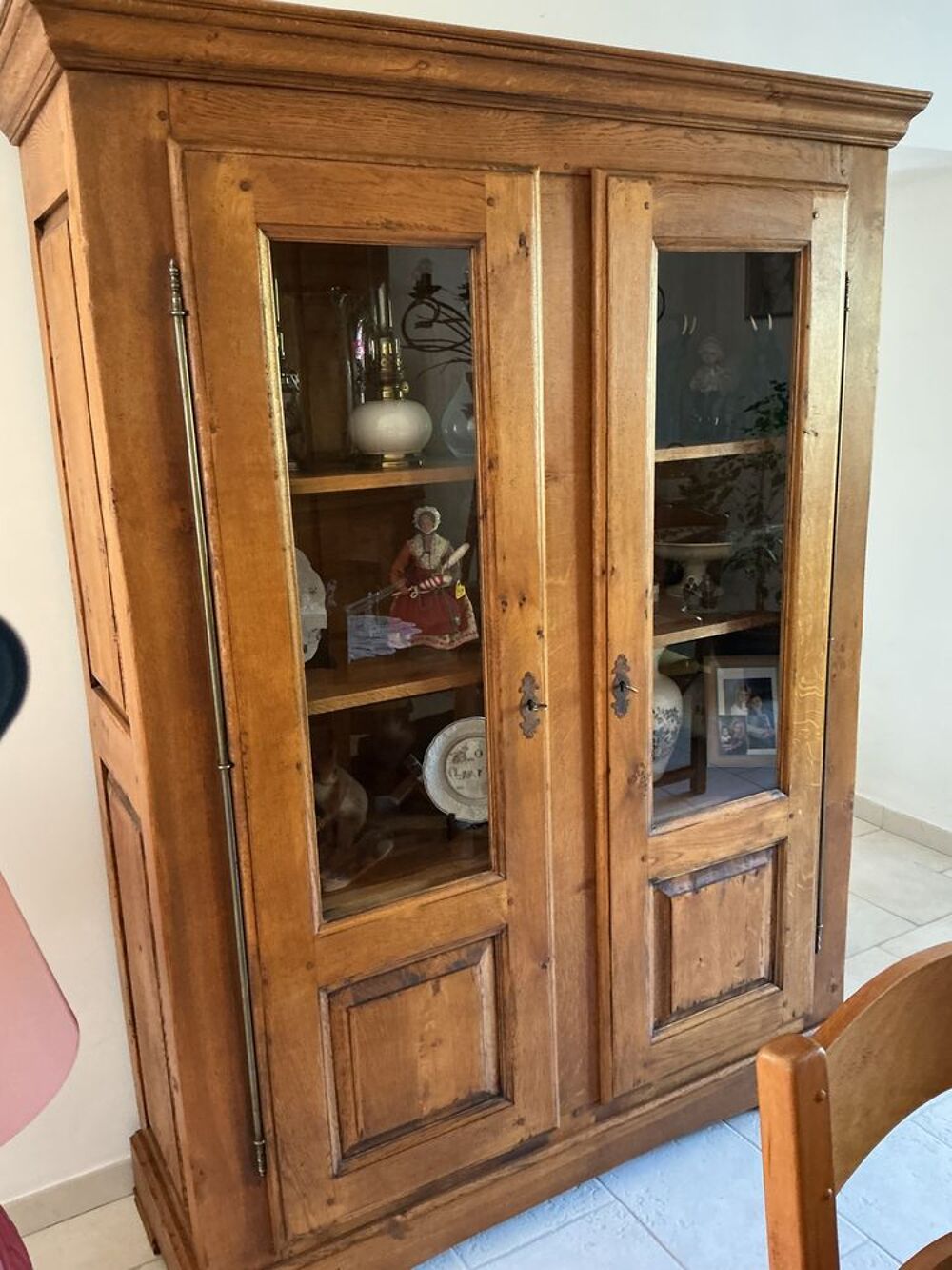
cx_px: 476
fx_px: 1063
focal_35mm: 29
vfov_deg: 61.7
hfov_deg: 48.2
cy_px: 635
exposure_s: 1/33
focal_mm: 3
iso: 250
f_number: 1.8
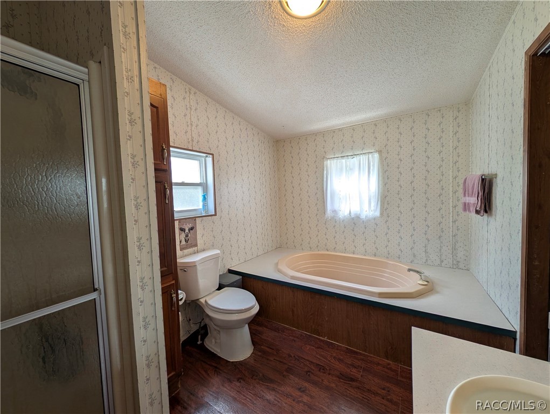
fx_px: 191
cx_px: 275
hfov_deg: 110.5
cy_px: 207
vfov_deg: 94.6
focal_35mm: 12
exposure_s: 1/120
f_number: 1.95
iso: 67
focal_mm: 2.23
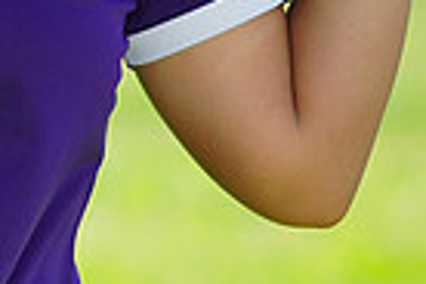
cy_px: -225
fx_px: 14743
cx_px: -343
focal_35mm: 1246
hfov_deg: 1.7
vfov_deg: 1.1
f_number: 9
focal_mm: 297
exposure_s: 1/200
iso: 200
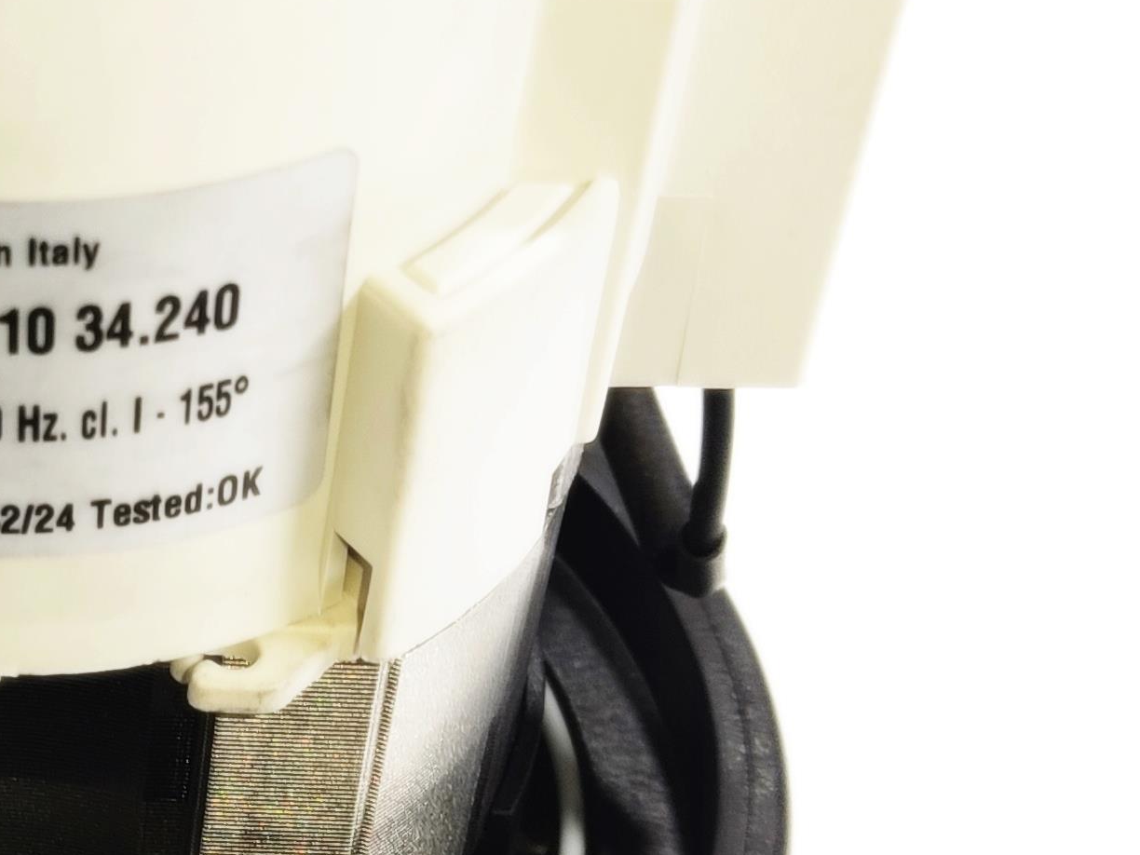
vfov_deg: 17.3
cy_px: 564
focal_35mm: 85
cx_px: -55
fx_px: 2799
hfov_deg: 22.0
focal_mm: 4.74
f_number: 1.79
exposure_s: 1/50
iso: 236
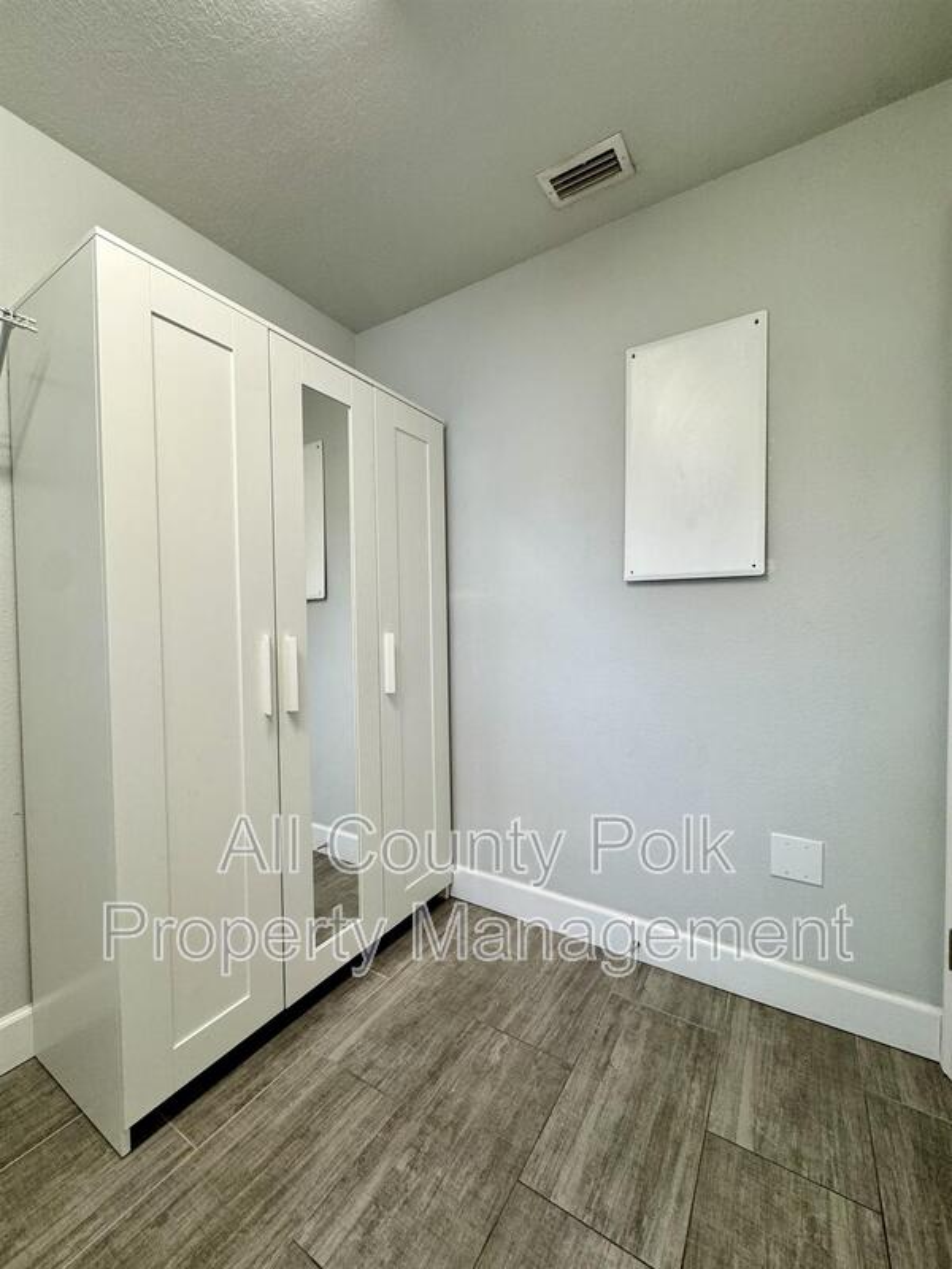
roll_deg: +0.9
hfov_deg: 85.7
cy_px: 634
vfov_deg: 102.1
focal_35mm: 14
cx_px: 476
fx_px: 513
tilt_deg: -1.3
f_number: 2.2
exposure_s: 1/120
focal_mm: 2.22
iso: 160
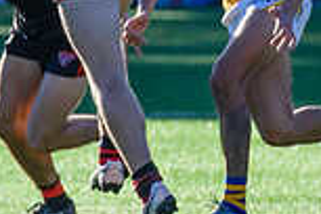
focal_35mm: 2208
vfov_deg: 0.6
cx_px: 119
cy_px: -166
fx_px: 19686
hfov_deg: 0.9
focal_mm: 450
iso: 800
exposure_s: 1/2000
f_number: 6
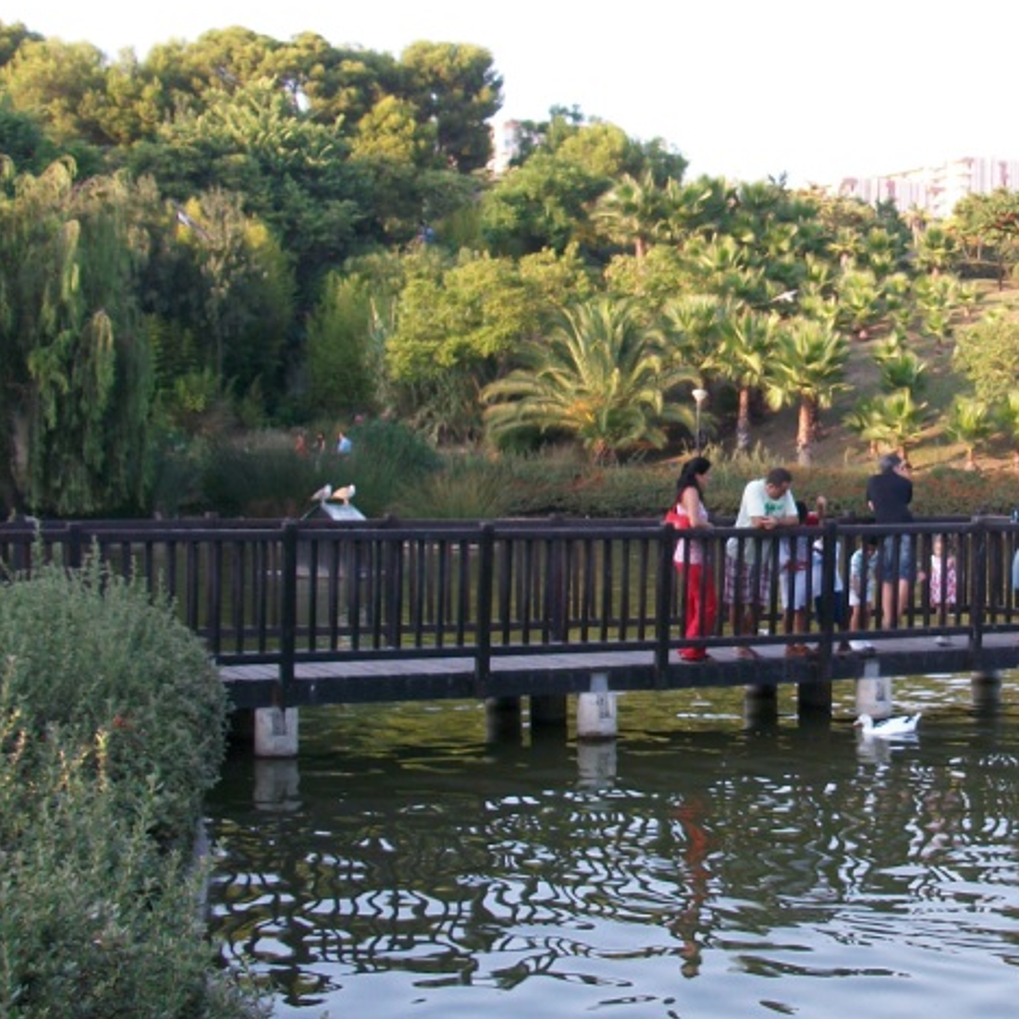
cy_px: 427
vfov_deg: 28.6
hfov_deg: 27.0
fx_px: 1998
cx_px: 1026
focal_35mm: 60
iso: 80
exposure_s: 1/153
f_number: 2.9
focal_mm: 5.7
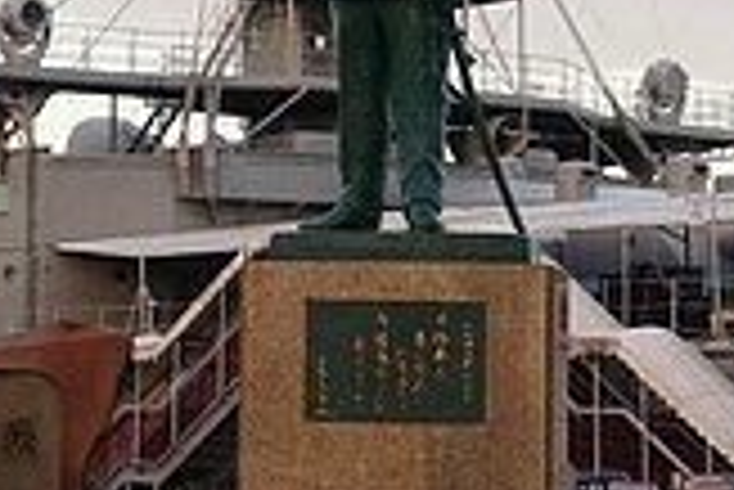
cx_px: 153
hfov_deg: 12.8
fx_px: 3265
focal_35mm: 160
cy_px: 56
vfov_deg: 8.6
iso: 1600
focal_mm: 34
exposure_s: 1/250
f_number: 9
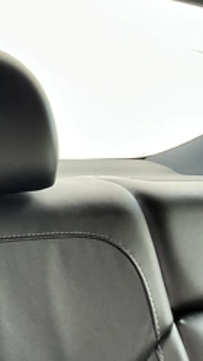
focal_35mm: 49
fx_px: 469
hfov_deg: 22.1
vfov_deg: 42.0
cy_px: 207
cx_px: -57
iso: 40
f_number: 1.8
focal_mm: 3
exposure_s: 1/122
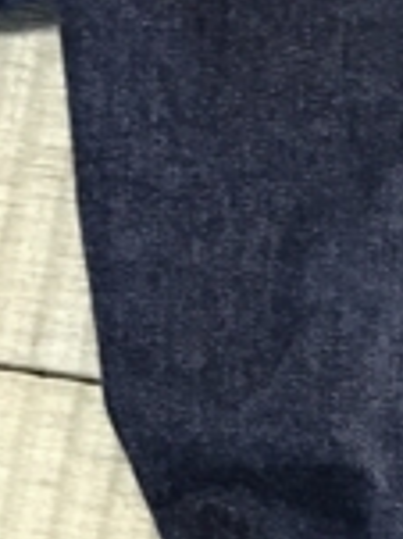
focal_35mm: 190
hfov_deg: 7.7
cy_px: 710
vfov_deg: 10.2
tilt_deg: -75.2
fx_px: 2953
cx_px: -103
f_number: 1.8
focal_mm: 3.99
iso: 50
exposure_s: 1/17
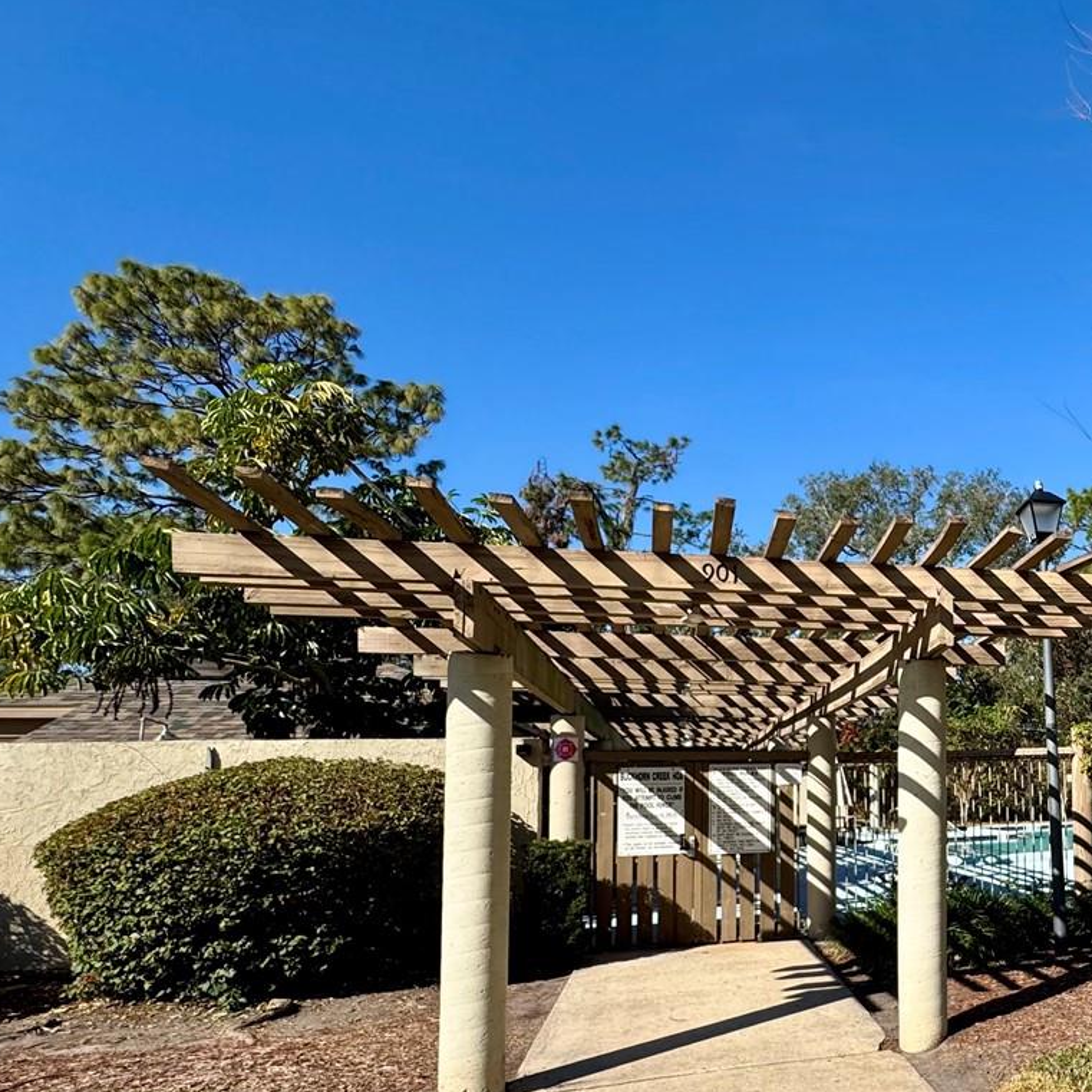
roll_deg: +1.2
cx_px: 1033
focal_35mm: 26
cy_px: 717
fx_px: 928
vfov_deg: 59.7
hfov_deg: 51.7
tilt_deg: +3.2
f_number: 2.2
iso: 50
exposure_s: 1/2083
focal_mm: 2.22
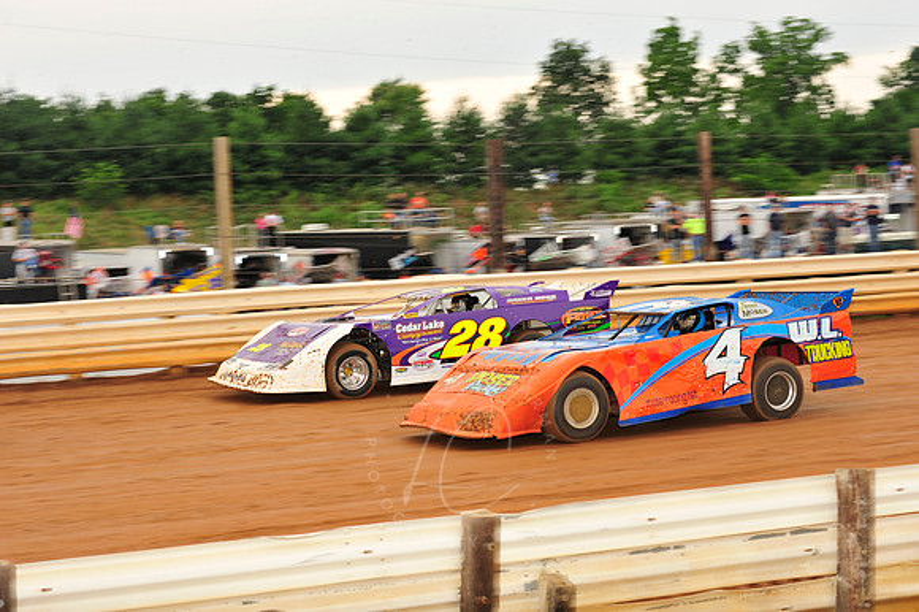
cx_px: 460
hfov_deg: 23.7
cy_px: 306
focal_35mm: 86
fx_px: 2194
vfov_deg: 15.9
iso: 640
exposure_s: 1/320
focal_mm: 86
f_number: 7.1
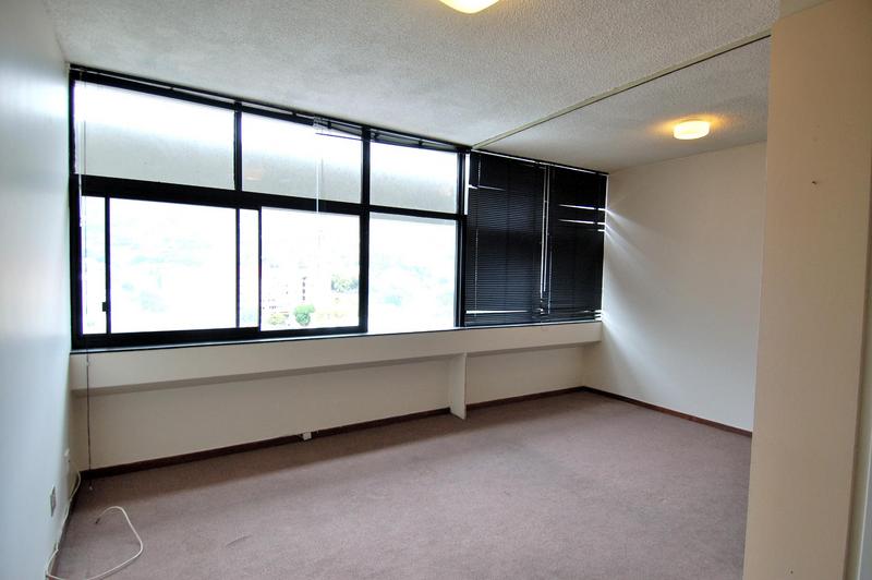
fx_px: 436
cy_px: 290
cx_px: 436
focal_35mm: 18
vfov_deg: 67.3
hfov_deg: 90.0
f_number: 4.5
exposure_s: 1/100
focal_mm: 12
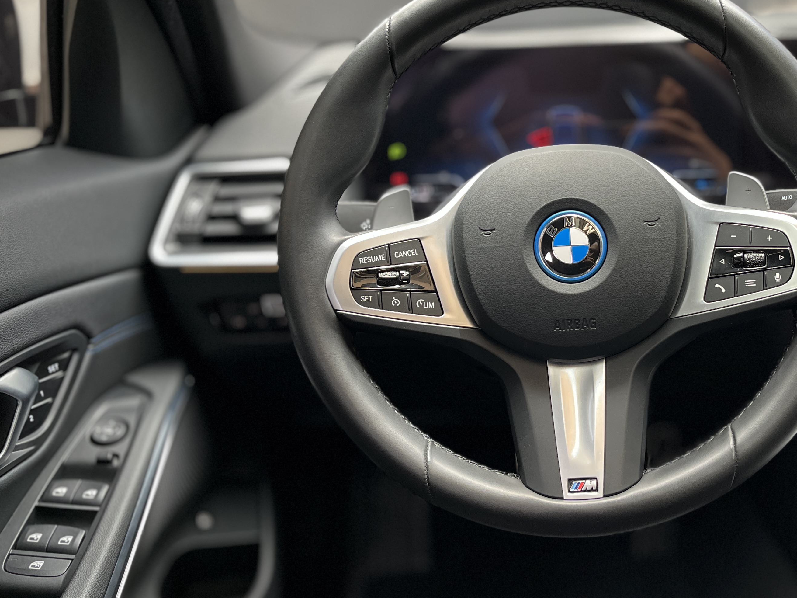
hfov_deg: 45.6
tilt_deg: -19.1
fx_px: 921
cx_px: 568
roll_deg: +0.7
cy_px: 262
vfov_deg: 35.9
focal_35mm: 40
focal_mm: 5.1
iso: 125
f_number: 1.6
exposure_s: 1/81
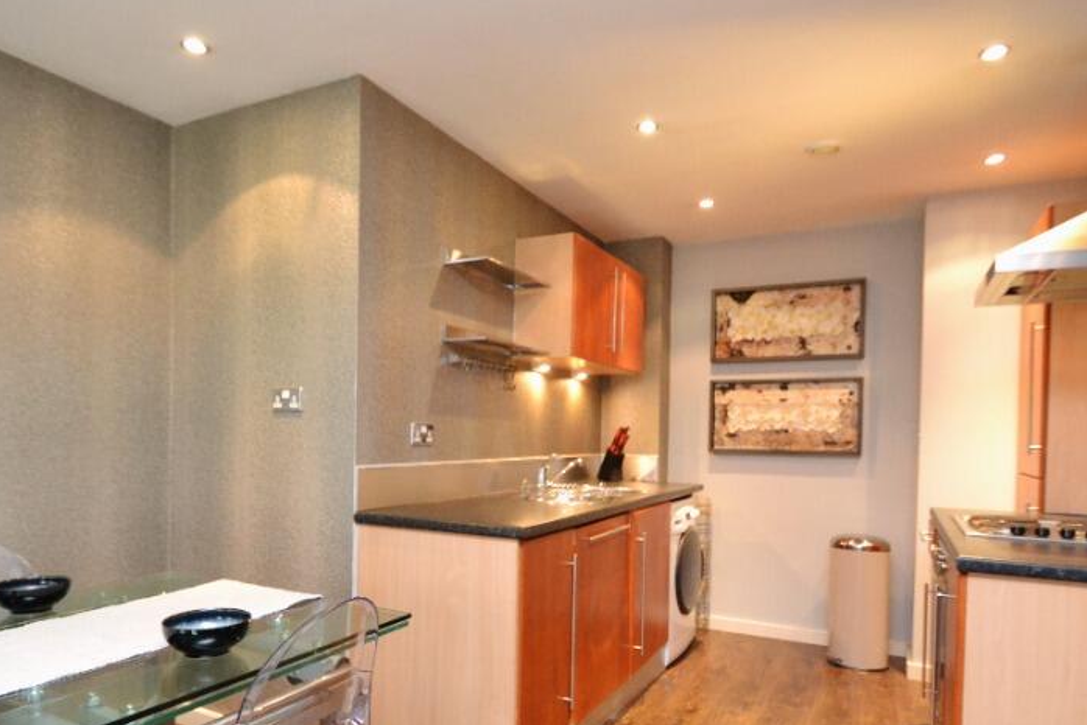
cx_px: 515
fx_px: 665
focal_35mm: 22
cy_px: 441
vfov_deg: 56.8
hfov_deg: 78.5
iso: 2500
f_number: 3.5
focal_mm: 10
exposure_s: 1/60
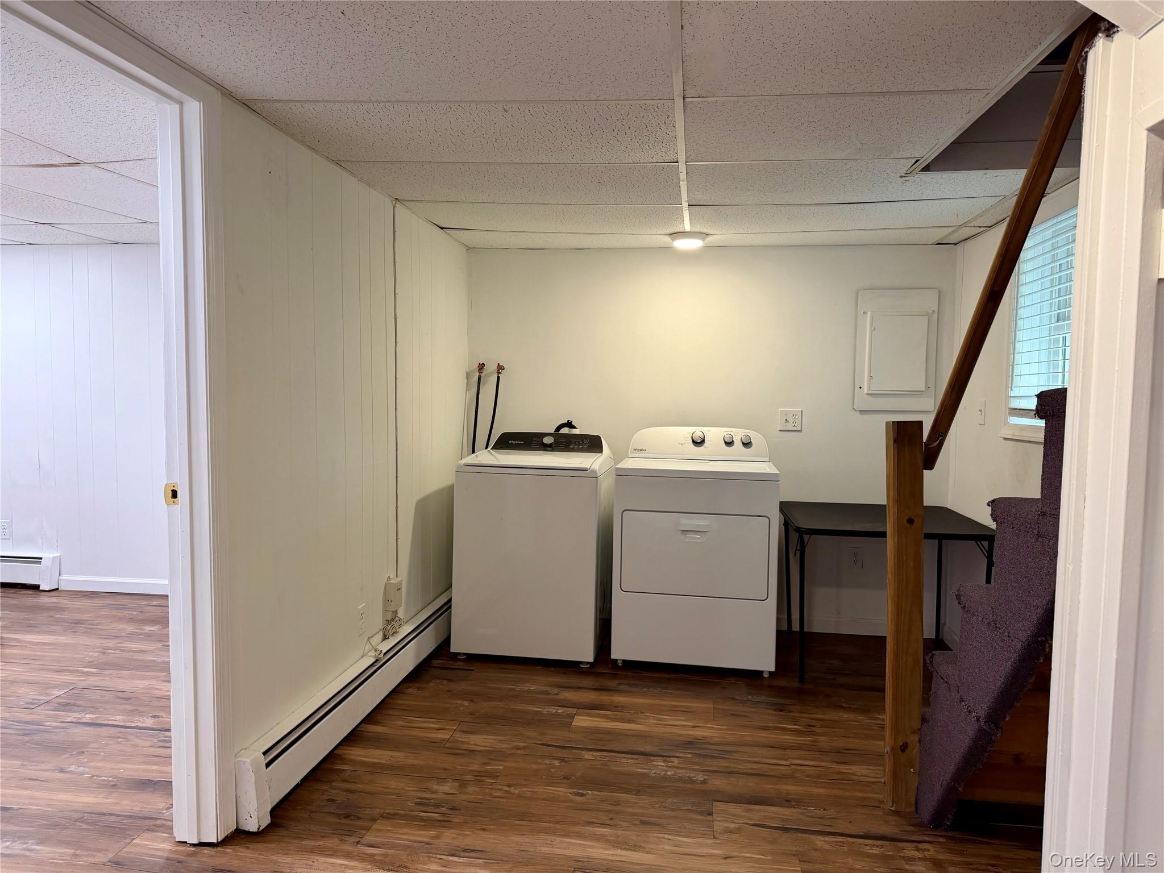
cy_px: 436
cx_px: 582
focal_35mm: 24
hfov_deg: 71.6
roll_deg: +0.1
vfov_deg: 56.8
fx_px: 807
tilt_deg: -3.8
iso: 160
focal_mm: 6.76
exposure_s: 1/60
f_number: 1.78
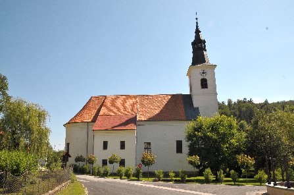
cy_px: 98
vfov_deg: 47.7
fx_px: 220
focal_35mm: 27
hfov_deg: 67.5
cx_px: 147
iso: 500
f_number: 11
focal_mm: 18
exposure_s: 1/500
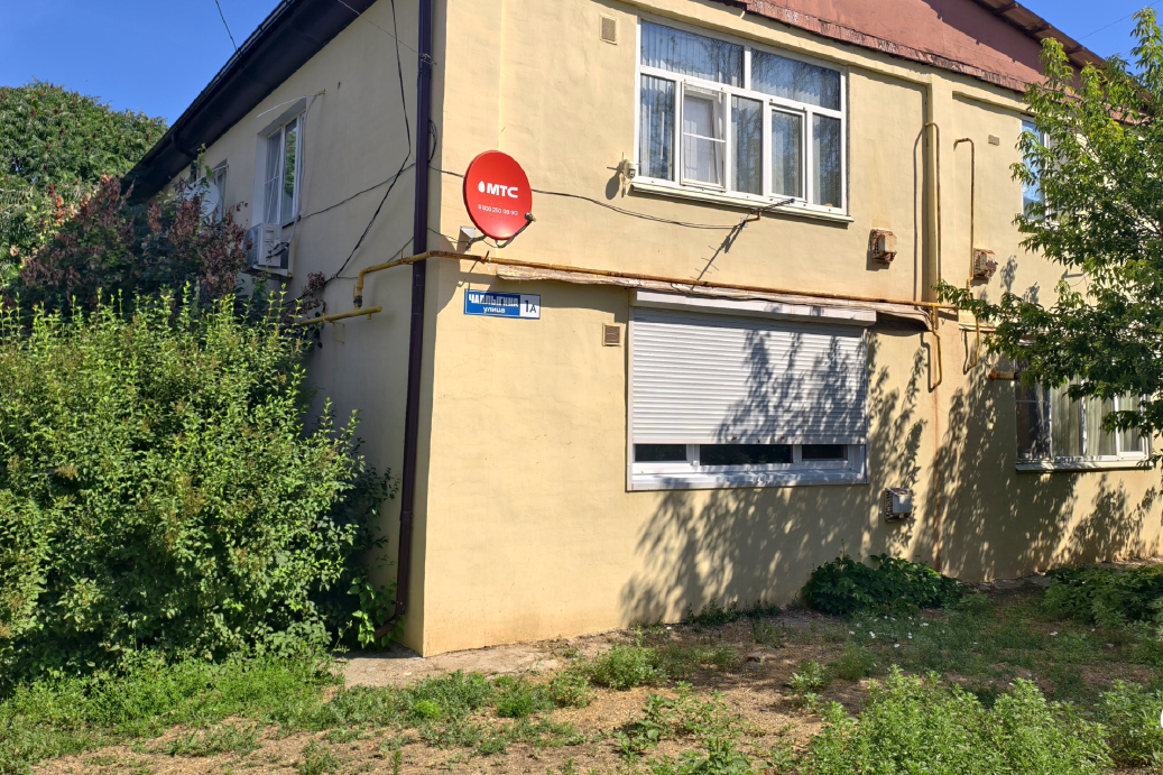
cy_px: 289
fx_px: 969
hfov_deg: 61.9
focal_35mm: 30
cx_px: 610
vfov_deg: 43.2
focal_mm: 6.54
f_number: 1.57
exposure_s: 1/4219
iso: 72
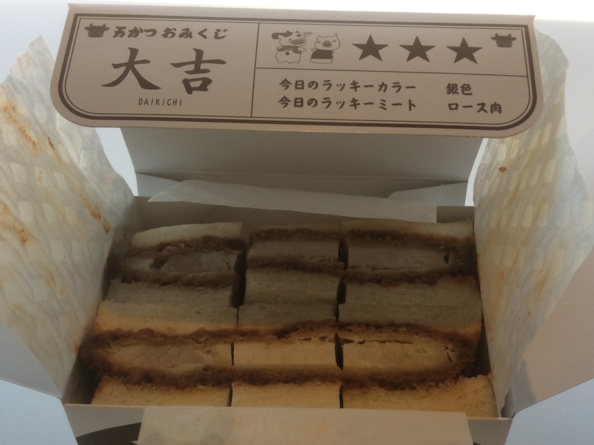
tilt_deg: -47.2
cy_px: 280
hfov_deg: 43.8
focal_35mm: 43
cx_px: 304
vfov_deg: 33.4
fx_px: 738
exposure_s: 1/137
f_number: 2.4
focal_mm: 3.3
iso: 32
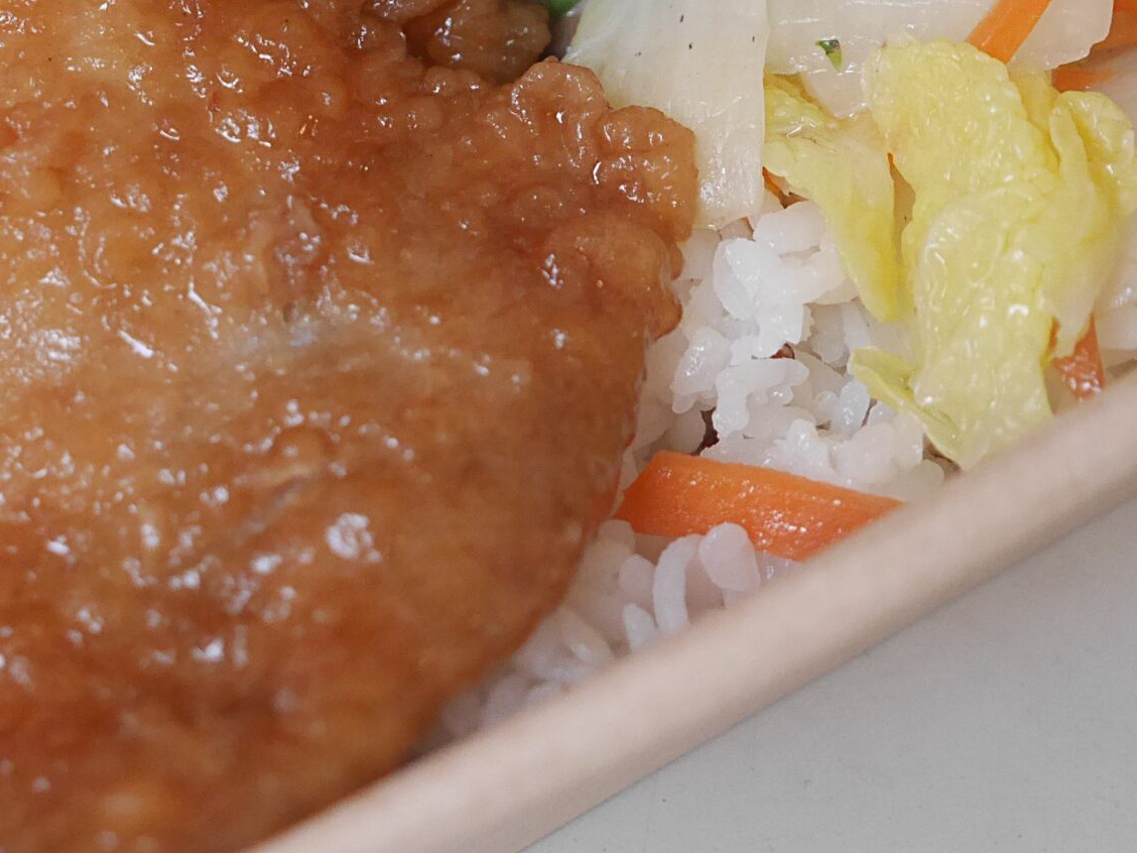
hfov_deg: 17.9
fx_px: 3580
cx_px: 270
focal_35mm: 109
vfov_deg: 13.4
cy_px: -47
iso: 1600
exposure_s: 1/3200
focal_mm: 24
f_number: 2.8
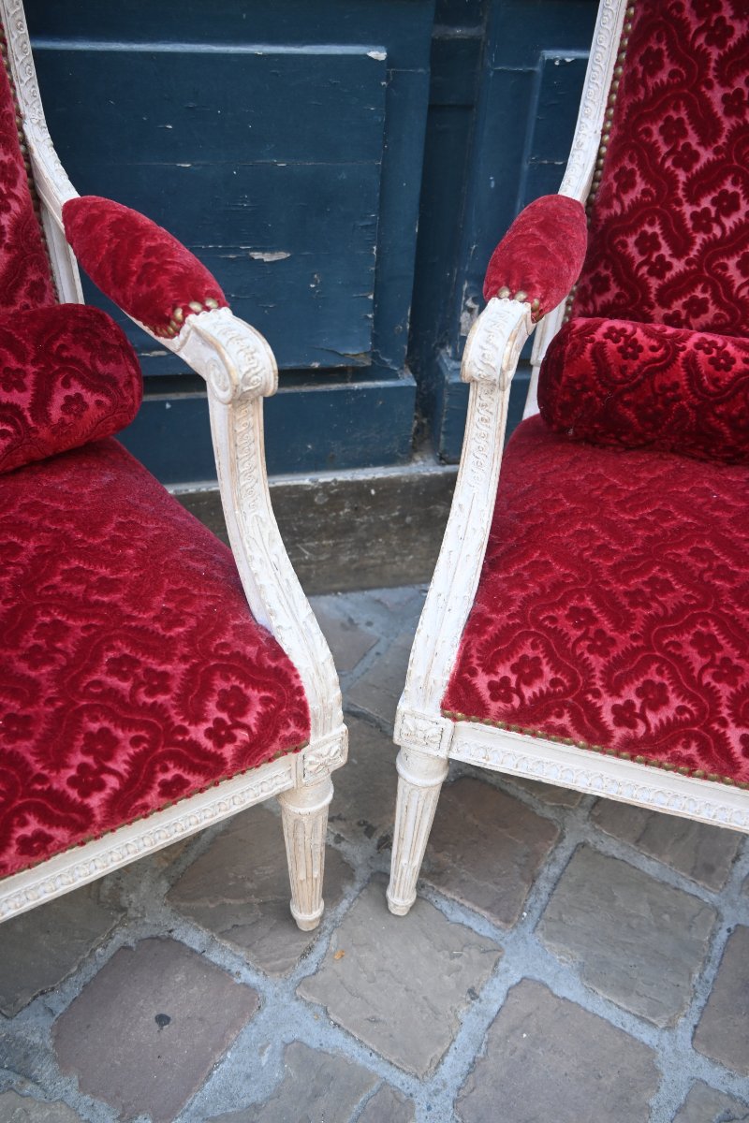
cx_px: 374
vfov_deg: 63.2
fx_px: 913
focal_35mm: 29
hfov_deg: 44.6
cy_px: 562
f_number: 3.5
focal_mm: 19.5
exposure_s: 1/160
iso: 400
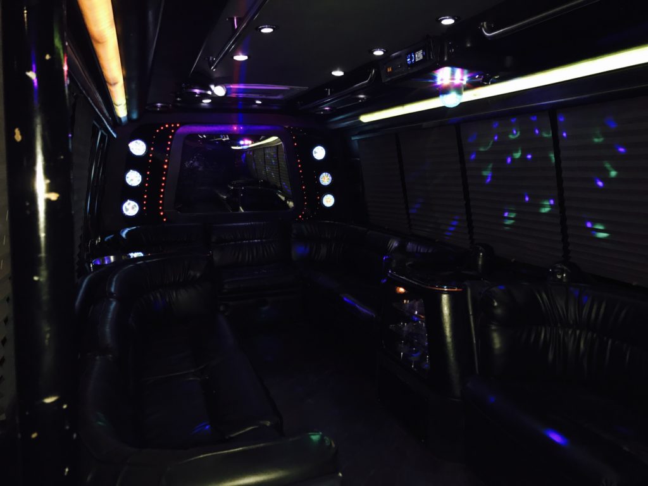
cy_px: 243
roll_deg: -1.4
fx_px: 524
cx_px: 324
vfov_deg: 49.7
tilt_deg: -7.5
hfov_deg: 63.4
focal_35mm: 28
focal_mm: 3.99
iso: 125
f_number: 1.8
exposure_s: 1/16
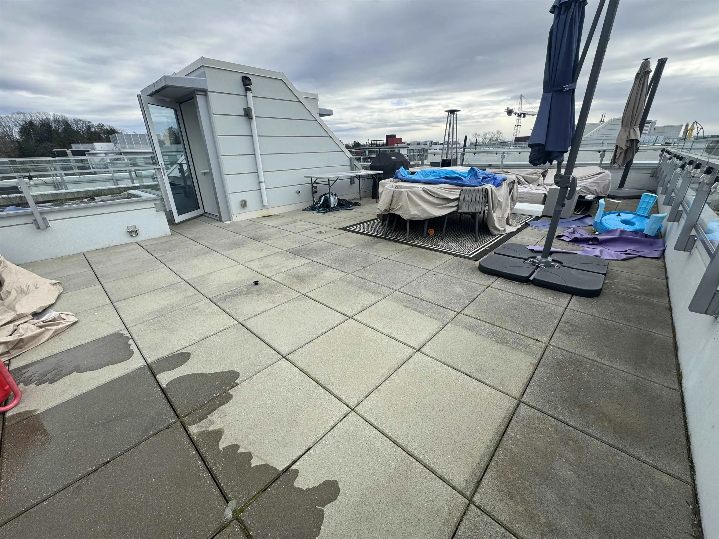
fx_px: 291
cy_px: 270
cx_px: 360
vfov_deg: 85.7
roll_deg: +1.6
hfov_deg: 102.1
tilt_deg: -21.6
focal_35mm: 14
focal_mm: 2.22
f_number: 2.2
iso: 40
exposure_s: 1/636
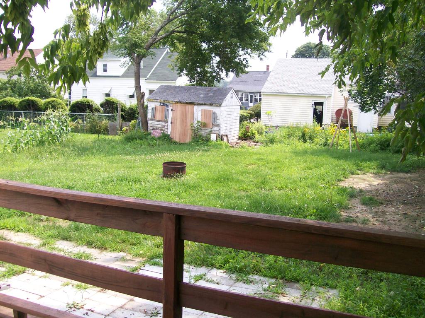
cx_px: 212
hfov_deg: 51.4
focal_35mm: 36
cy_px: 159
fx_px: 442
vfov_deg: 39.7
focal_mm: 6
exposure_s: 1/552
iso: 80
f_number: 2.7
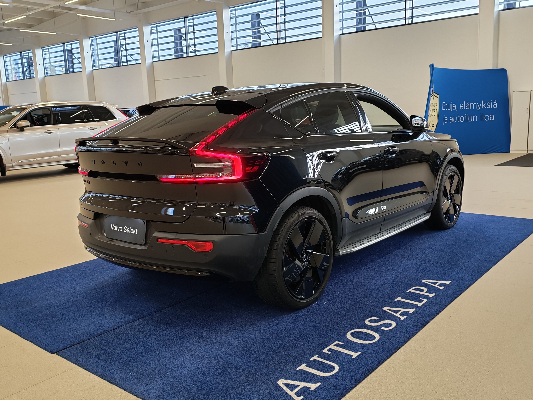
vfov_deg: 42.9
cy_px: 200
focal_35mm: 33
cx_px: 266
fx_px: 508
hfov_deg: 55.4
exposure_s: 1/100
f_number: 1.9
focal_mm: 6.12
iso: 160
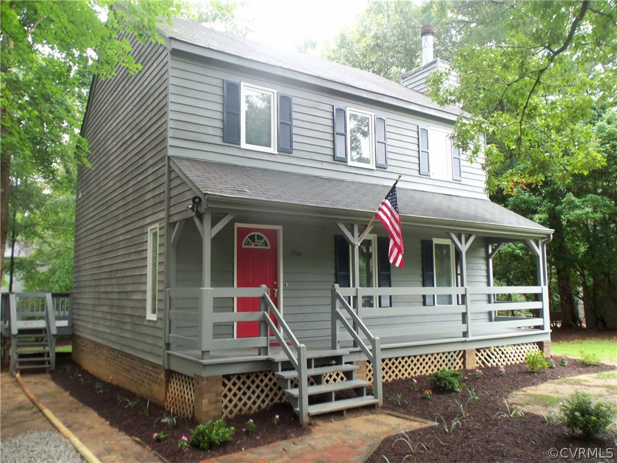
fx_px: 517
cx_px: 308
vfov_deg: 48.2
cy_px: 232
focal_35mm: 29
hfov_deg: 61.7
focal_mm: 5.2
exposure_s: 1/30
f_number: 3.4
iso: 100
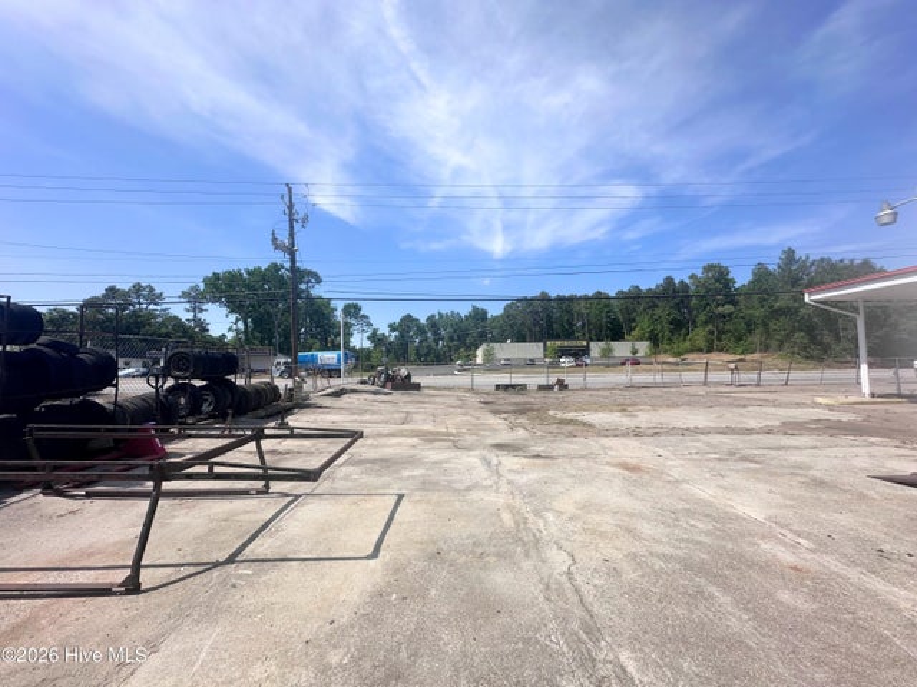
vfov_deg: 85.7
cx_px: 458
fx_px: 371
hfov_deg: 102.1
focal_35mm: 14
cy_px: 344
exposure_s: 1/2564
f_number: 2.2
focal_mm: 2.22
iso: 50
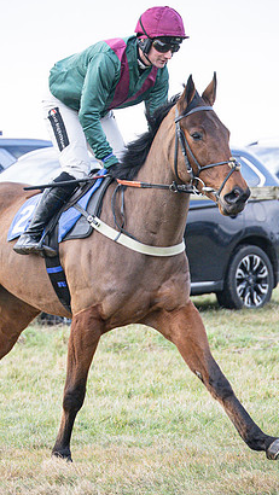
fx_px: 3744
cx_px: 116
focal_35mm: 285
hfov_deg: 4.3
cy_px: 262
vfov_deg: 7.6
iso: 400
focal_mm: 82
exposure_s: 1/1600
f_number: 2.8
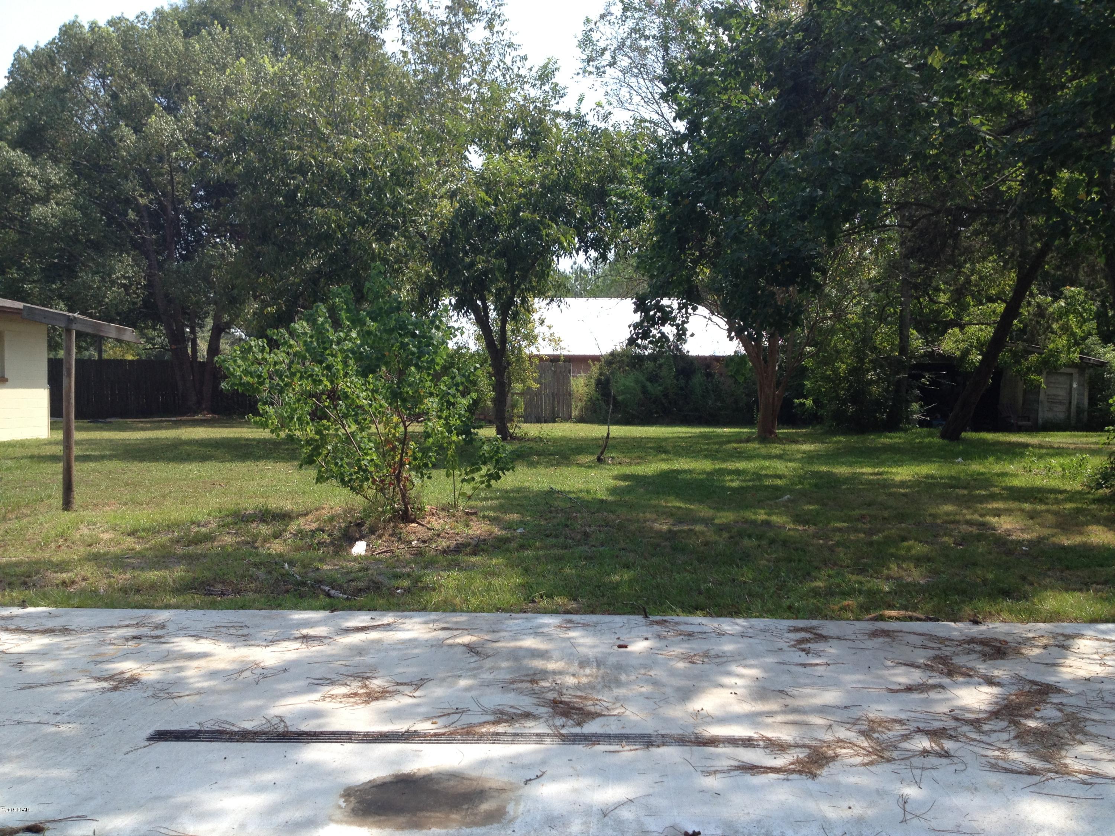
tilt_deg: -1.6
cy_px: 418
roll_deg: -0.6
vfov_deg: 40.7
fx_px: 1127
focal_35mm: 35
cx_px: 558
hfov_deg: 52.6
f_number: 2.4
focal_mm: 4.28
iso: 50
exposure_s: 1/642
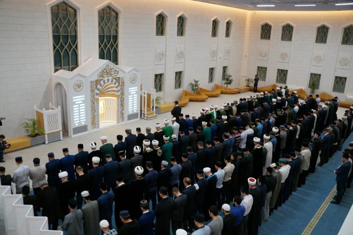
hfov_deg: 62.0
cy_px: 118
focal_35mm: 30
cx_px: 176
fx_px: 294
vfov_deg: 43.6
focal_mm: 20
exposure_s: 1/160
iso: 1600
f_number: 4
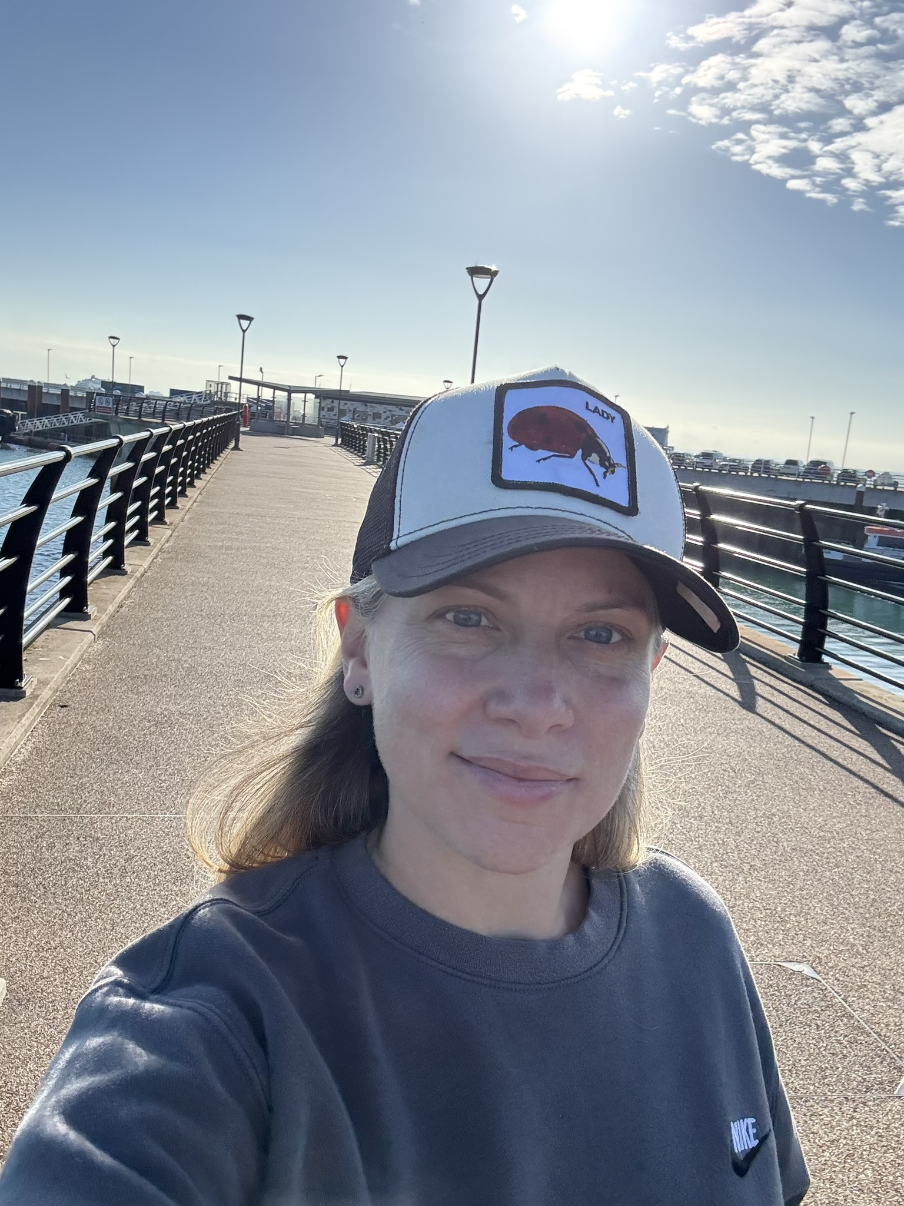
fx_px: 1045
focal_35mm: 30
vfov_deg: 60.0
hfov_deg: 46.8
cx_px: 452
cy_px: 603
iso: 25
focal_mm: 2.69
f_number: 1.9
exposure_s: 1/1080
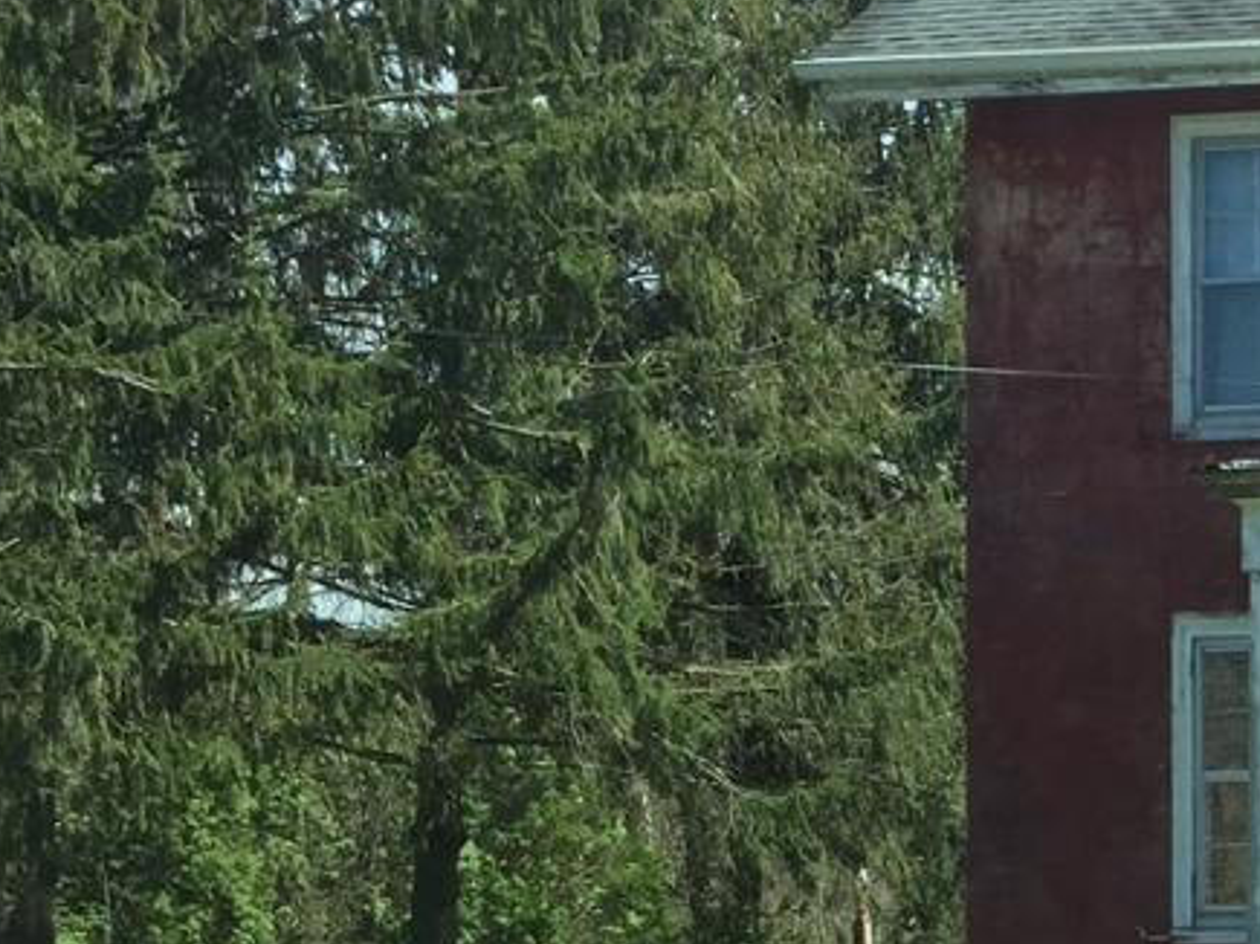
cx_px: 1993
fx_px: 3493
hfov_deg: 17.9
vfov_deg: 15.3
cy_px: 799
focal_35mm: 96
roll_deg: -0.4
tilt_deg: +1.0
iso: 32
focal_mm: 4.15
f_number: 2.2
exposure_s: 1/860
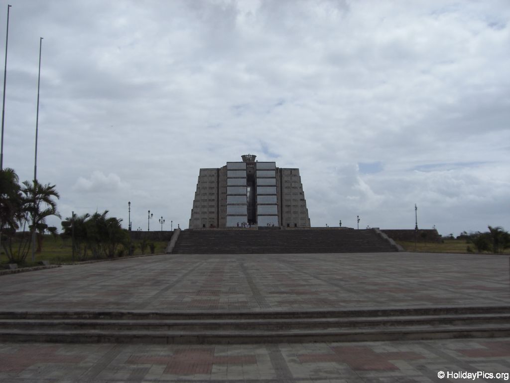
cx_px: 255
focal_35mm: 38
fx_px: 560
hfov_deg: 49.0
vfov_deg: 37.7
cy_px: 192
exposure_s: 1/400
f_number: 8
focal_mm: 6.2
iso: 64
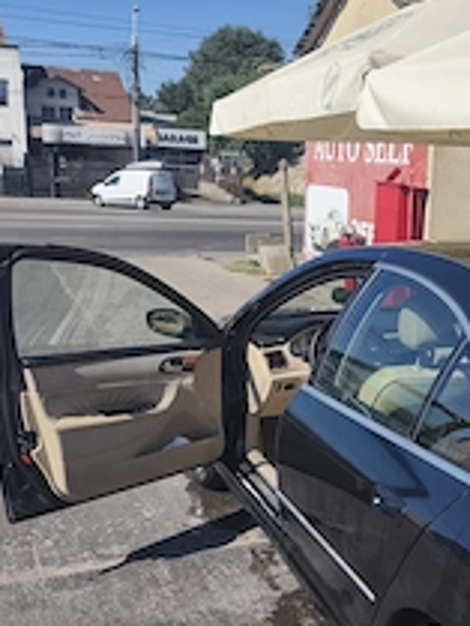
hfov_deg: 31.8
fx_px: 796
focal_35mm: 44
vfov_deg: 42.5
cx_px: 395
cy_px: 398
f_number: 1.65
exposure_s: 1/1553
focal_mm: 6.18
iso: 50
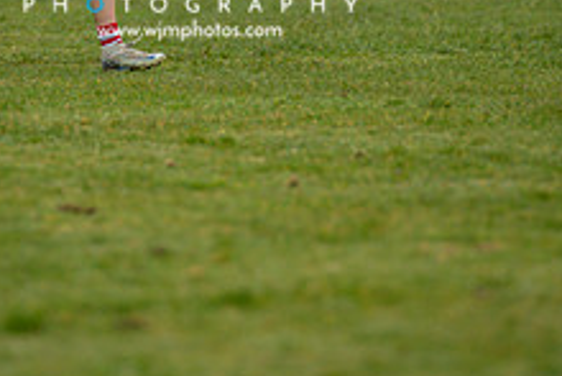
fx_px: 12340
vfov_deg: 1.7
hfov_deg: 2.6
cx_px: 189
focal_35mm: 790
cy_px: -75
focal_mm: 300
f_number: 2.8
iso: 720
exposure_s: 1/640
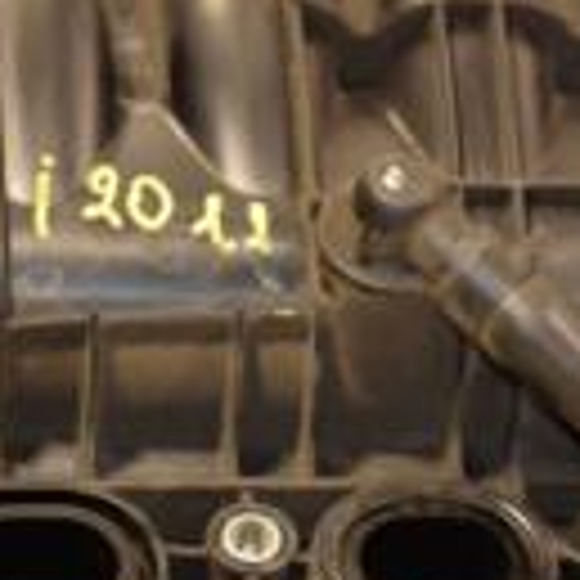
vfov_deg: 6.2
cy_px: 531
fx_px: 5384
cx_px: 405
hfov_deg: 6.2
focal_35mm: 284
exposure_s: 1/125
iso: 800
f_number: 4.8
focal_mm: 48
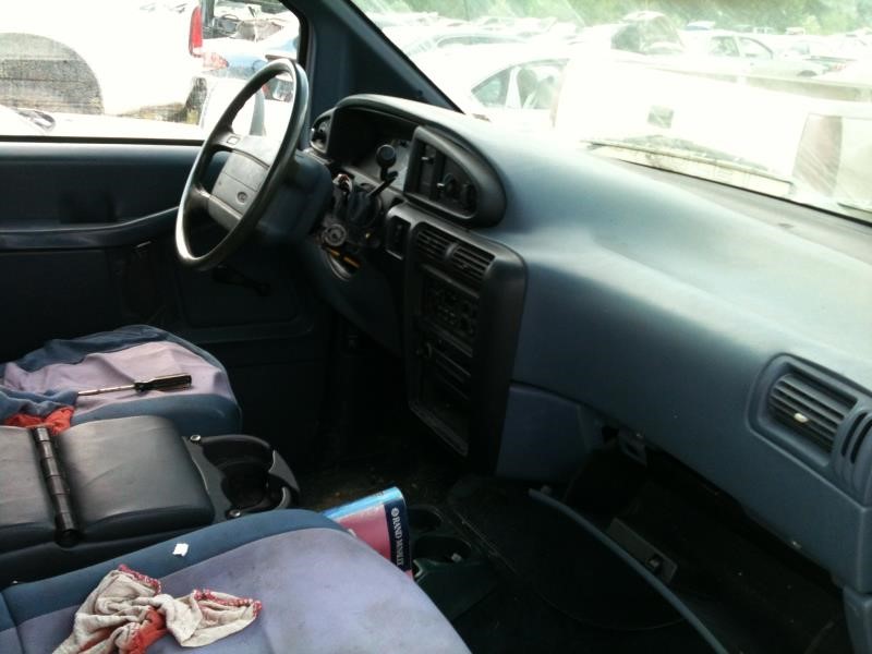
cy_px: 327
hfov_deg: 52.6
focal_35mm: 35
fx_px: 882
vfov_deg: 40.7
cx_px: 436
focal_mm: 3.85
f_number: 2.8
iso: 64
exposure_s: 1/120
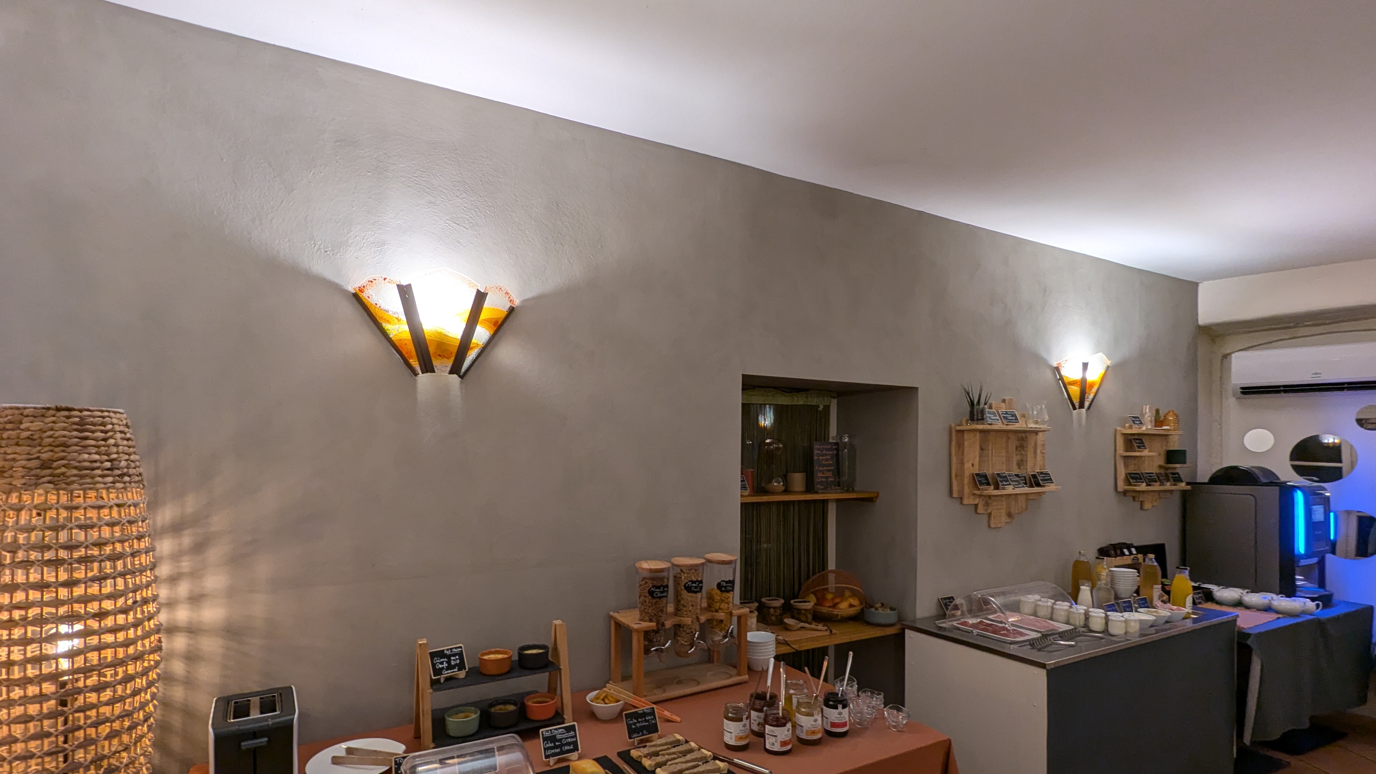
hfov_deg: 92.7
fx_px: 657
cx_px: 681
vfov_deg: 60.6
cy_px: 458
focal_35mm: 18
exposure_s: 1/29.2
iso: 58
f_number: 2.2
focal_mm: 2.35
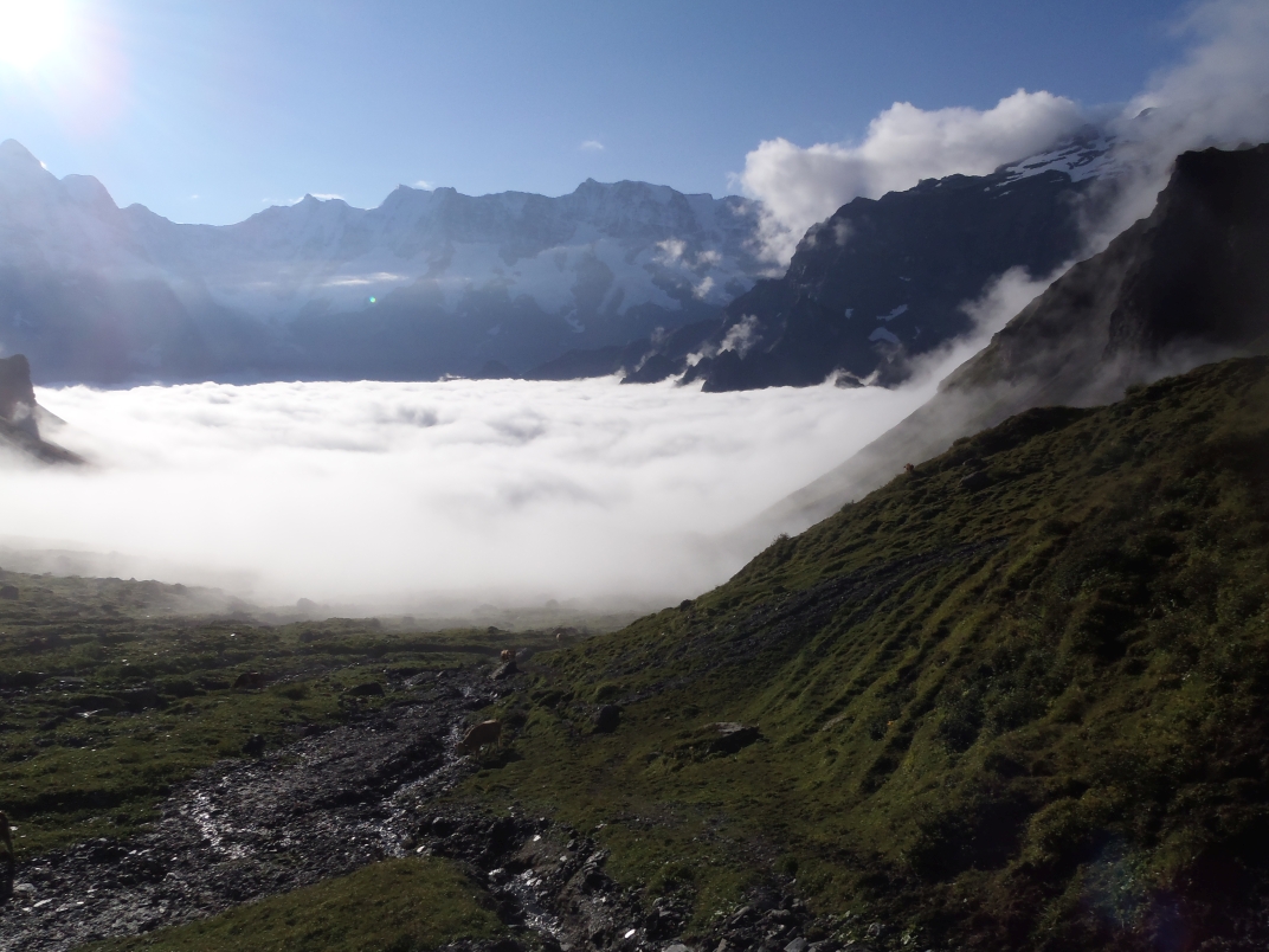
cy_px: 476
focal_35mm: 28
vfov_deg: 49.7
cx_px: 634
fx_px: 1026
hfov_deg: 63.4
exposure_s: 1/1000
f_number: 5.6
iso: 80
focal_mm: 5
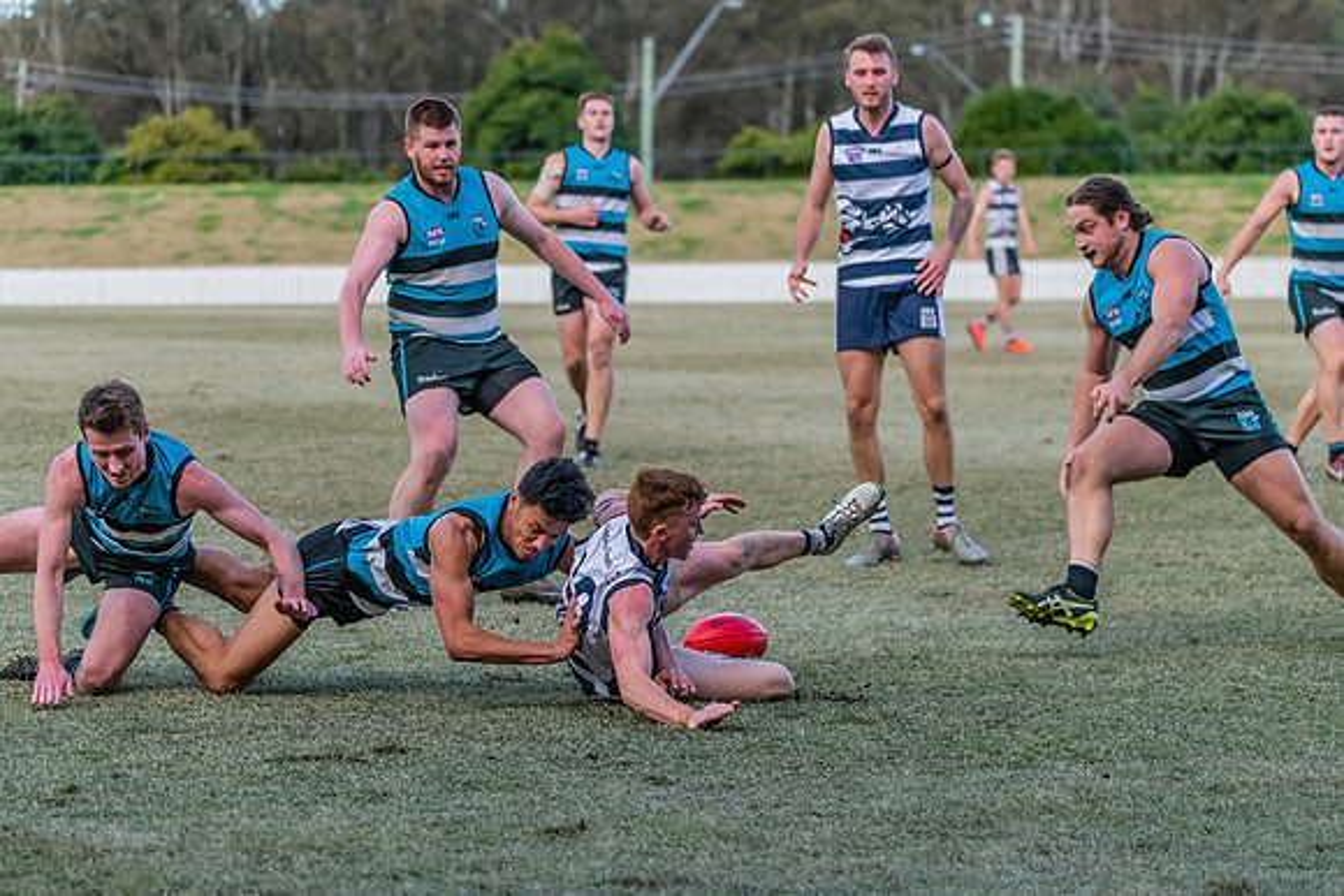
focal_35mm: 150
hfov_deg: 13.7
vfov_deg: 9.2
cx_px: 672
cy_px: 448
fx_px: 5601
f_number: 5
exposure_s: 1/2000
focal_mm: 150
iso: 2000
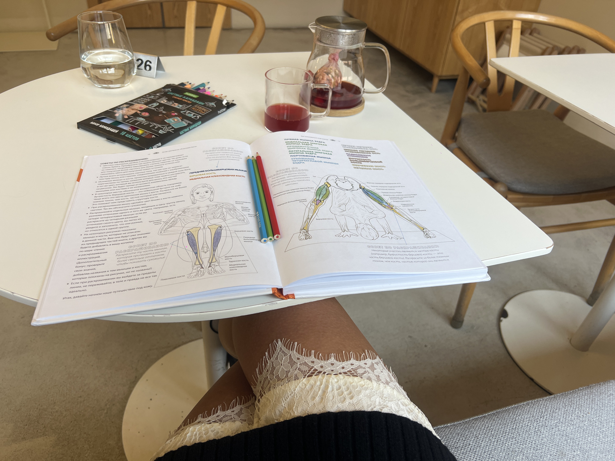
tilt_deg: -38.6
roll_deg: -5.1
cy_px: 230
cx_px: 308
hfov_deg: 67.3
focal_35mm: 26
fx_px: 462
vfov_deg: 53.1
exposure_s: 1/100
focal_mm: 5.7
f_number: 1.5
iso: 32
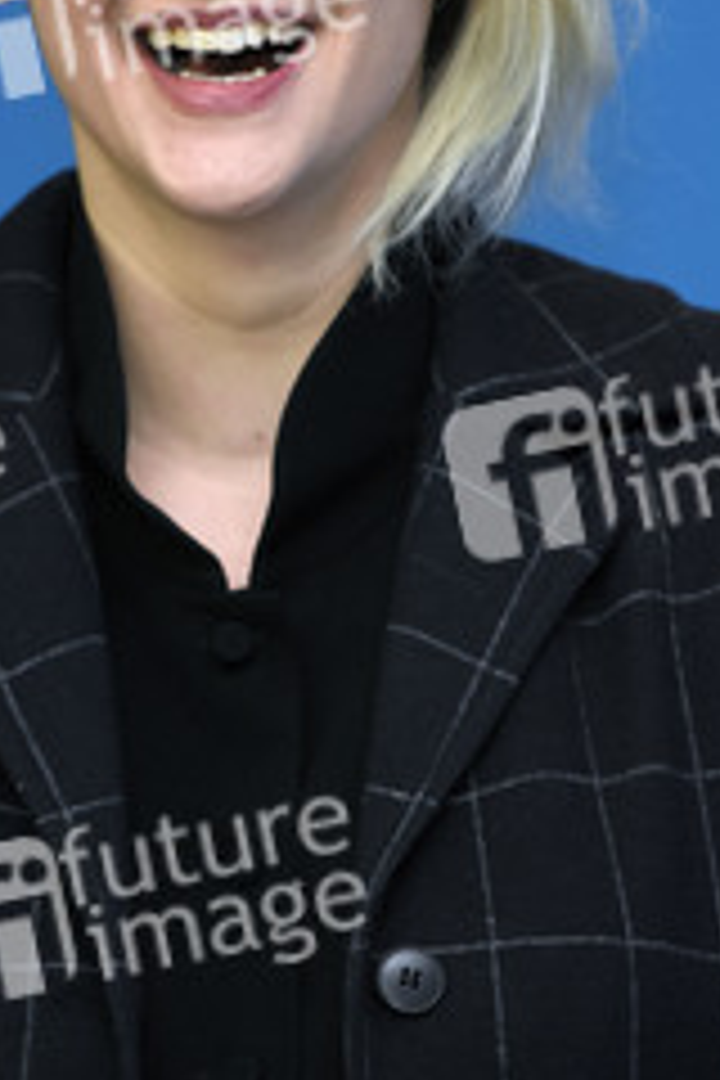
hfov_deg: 2.9
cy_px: 230
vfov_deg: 4.3
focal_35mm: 475
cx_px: 266
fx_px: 14249
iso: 800
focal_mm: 190
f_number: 3.5
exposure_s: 1/320
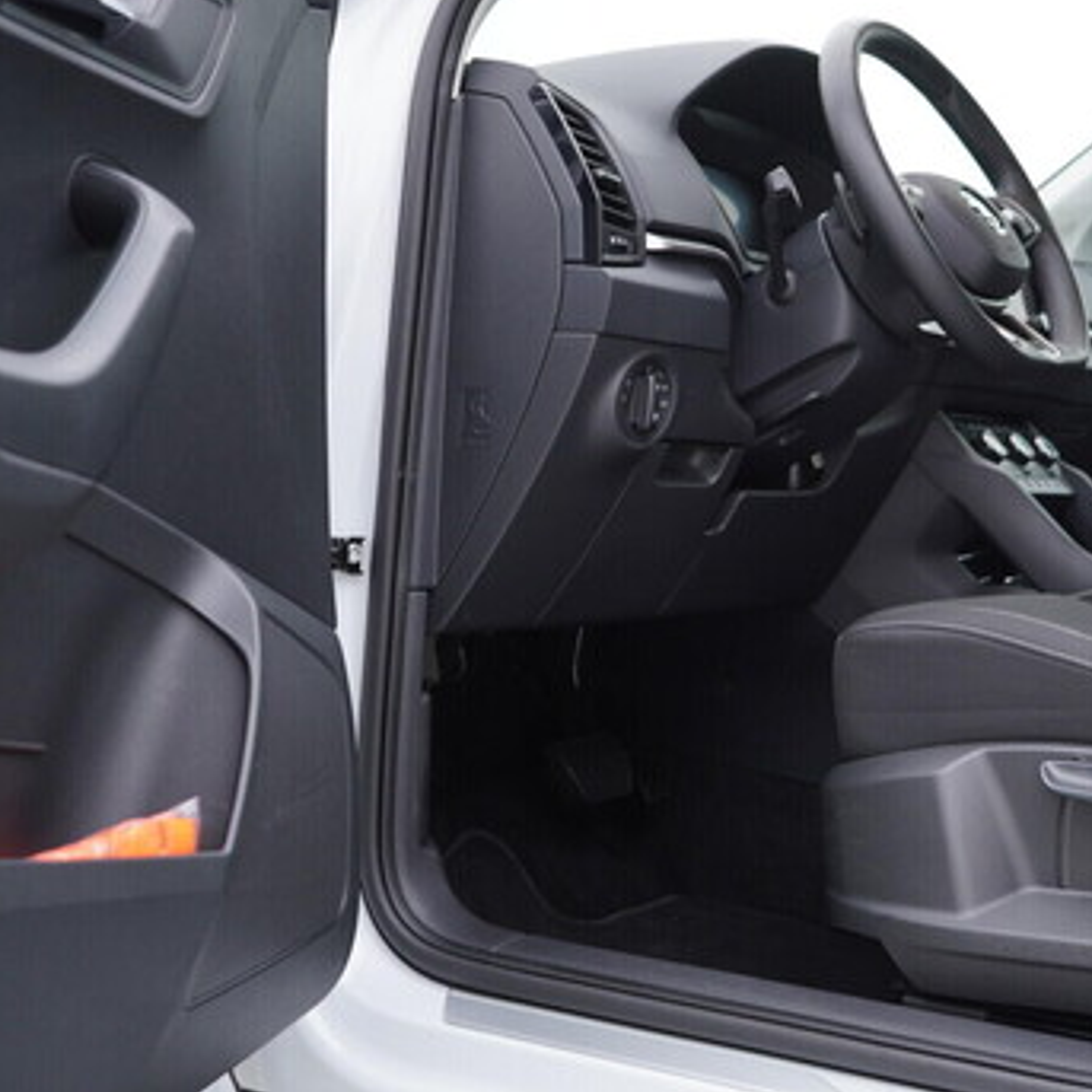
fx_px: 1749
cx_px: 866
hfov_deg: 33.7
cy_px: 511
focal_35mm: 49
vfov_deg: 34.7
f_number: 3.2
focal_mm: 24
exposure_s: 1/40
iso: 125
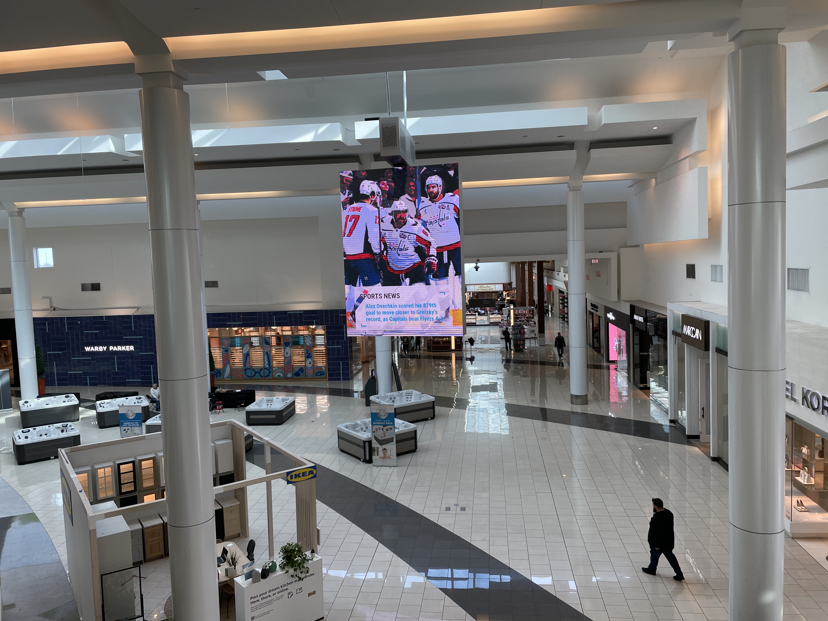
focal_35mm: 26
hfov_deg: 67.3
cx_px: 414
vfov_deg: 53.1
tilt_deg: -2.4
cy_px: 310
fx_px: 622
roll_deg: +2.8
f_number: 1.6
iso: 32
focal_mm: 4.2
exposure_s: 1/132
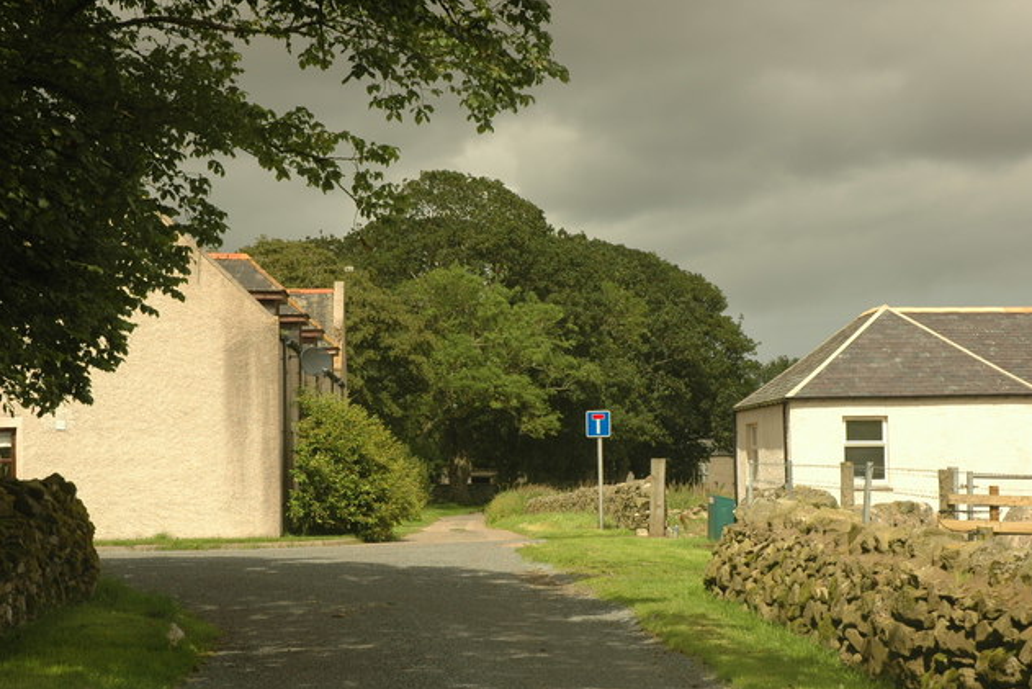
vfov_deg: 18.7
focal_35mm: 73
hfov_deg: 27.7
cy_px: 347
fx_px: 2093
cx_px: 522
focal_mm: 48
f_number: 9
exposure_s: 1/320
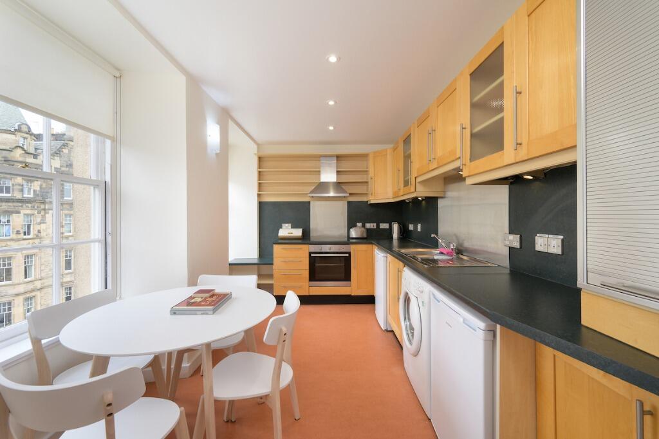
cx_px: 330
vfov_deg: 81.2
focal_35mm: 14
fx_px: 256
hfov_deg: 104.3
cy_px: 220
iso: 400
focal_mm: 14
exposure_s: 1/40
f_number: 8
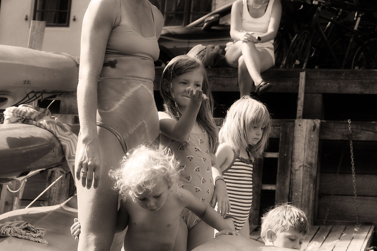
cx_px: 250
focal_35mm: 122
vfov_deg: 11.2
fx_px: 1278
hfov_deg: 16.7
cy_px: 96
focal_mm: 60
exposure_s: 1/640
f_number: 5.6
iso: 320
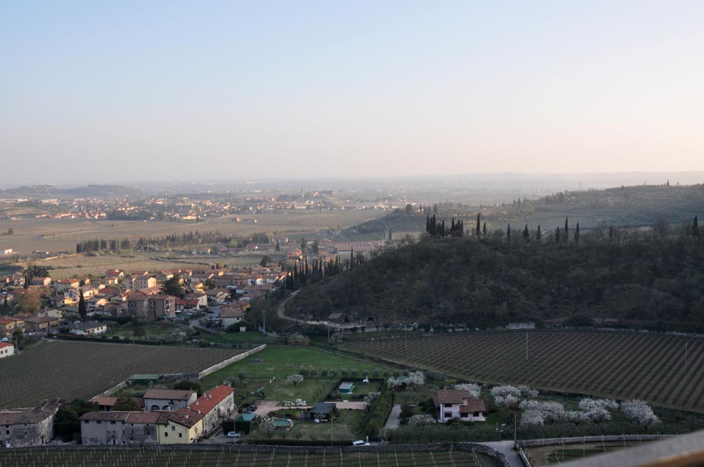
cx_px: 352
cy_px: 234
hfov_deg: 53.2
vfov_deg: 36.8
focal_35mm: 36
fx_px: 703
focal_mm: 24
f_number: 7.1
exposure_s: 1/200
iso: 200
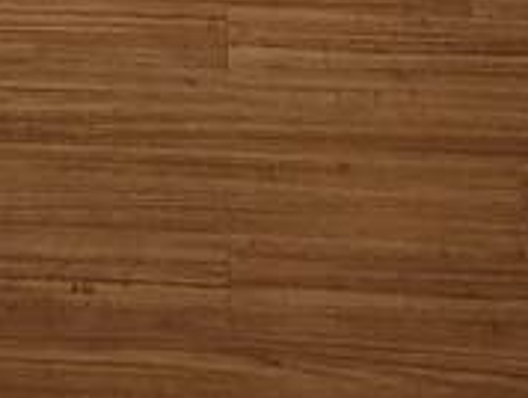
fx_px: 2520
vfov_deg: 8.0
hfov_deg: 11.7
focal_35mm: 165
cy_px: -716
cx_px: -77
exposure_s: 1/120
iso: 400
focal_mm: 5.54
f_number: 1.8
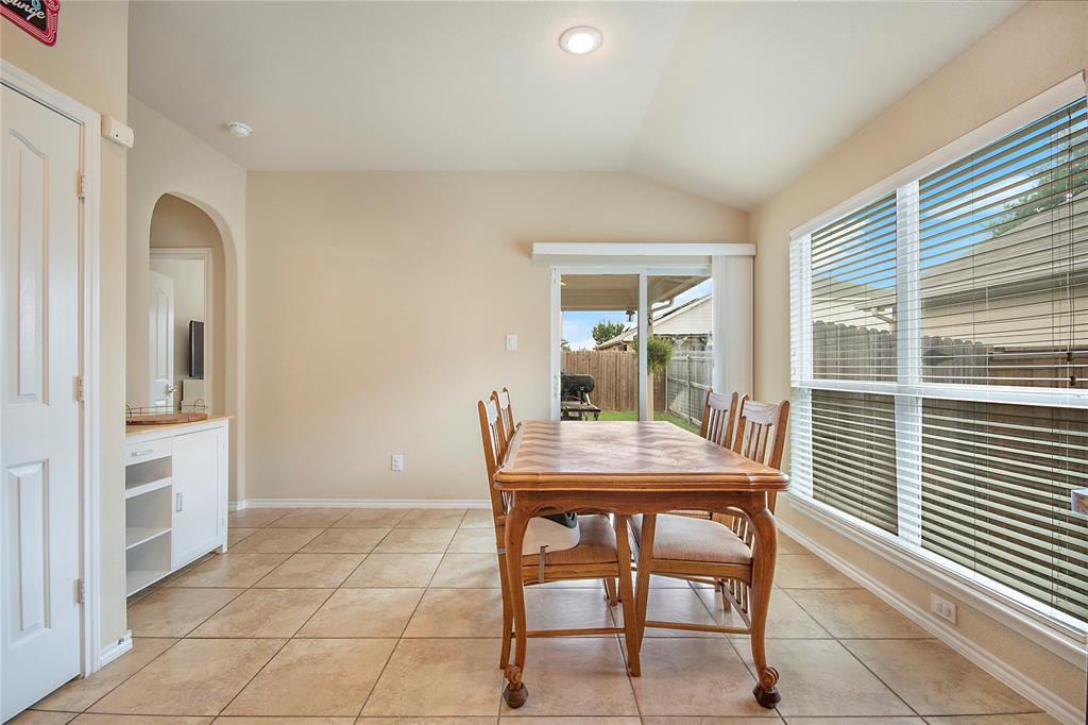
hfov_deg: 100.4
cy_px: 362
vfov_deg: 77.3
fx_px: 453
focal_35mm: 15
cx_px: 544
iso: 100
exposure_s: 1/40
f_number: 8
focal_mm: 10
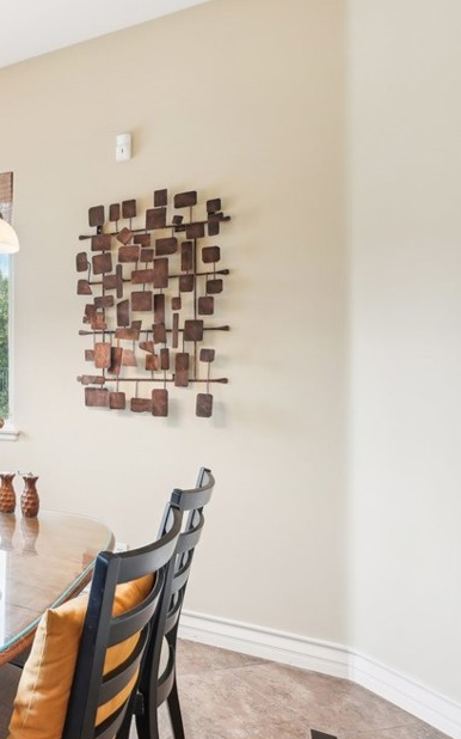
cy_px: 383
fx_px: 543
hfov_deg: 36.8
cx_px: -74
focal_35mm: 27
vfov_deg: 68.4
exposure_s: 1/20
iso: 400
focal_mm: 16
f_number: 8
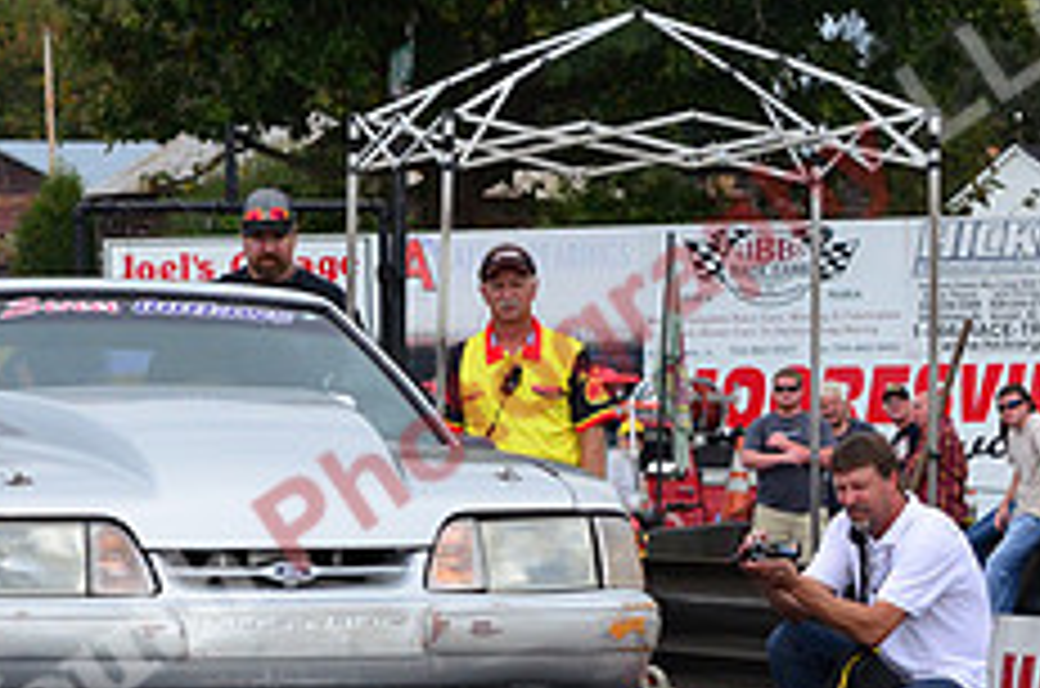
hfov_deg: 6.1
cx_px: 338
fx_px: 9773
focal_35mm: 339
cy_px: 535
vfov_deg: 4.0
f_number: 8
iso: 1000
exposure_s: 1/1000
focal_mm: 90
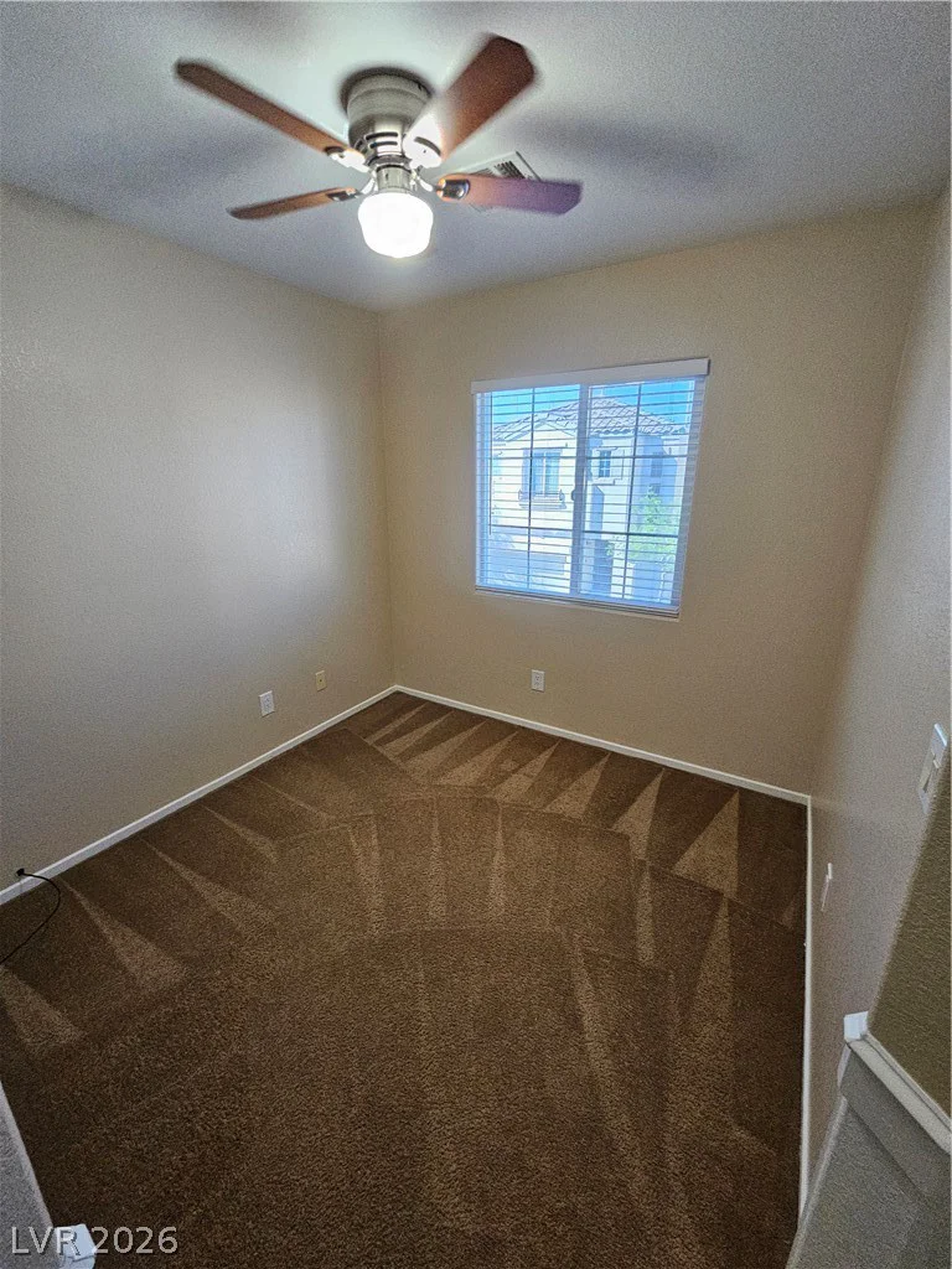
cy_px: 634
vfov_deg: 106.2
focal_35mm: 13
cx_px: 476
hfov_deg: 89.9
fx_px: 477
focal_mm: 2.2
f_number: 2.2
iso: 640
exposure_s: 1/100
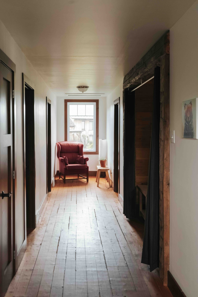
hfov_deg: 38.9
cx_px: 99
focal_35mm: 34
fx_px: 280
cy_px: 148
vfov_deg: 55.8
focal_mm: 34
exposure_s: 1/50
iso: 800
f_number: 4
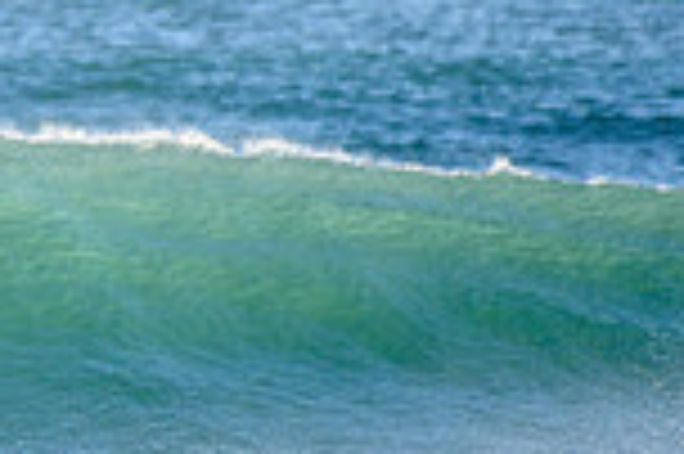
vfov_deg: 0.6
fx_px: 44298
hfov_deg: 0.9
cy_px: -57
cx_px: -892
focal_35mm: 2334
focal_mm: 500
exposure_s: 1/1250
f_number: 5.6
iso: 220
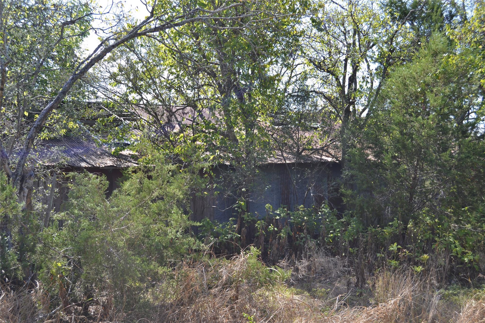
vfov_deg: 34.2
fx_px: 525
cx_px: 242
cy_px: 162
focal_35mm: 39
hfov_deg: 49.6
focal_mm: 26
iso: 100
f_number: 6.3
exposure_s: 1/160
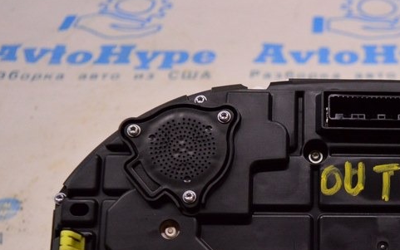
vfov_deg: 19.3
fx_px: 709
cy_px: 265
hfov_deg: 30.2
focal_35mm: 65
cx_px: 358
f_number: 4
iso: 1600
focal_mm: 20
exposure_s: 1/400
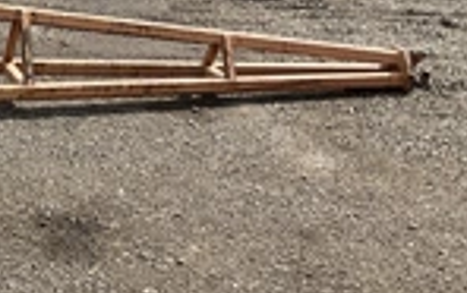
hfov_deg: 23.2
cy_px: 85
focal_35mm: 83
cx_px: -63
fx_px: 1058
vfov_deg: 15.7
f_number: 1.8
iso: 25
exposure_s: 1/1377
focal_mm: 3
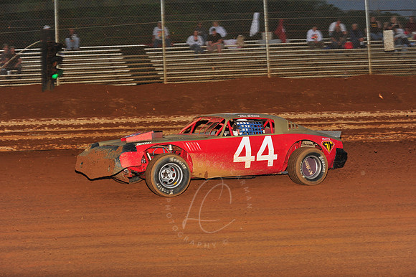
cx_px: 208
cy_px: 138
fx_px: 924
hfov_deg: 25.4
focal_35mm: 80
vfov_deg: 17.0
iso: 800
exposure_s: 1/320
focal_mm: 80
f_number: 6.3
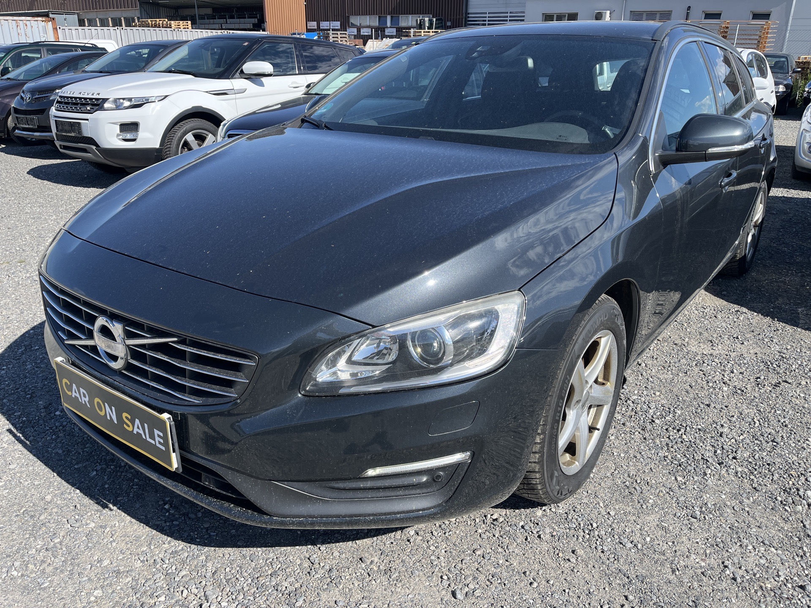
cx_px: 406
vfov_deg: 53.1
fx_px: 609
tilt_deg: -22.7
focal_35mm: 26
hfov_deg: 67.3
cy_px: 304
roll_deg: -1.0
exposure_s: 1/1890
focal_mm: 5.1
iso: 50
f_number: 1.6
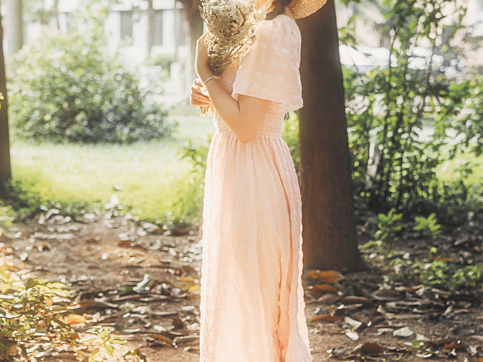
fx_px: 977
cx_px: 161
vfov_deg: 20.9
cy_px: 104
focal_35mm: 70
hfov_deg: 27.6
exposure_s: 1/40
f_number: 2.2
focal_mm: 35
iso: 100
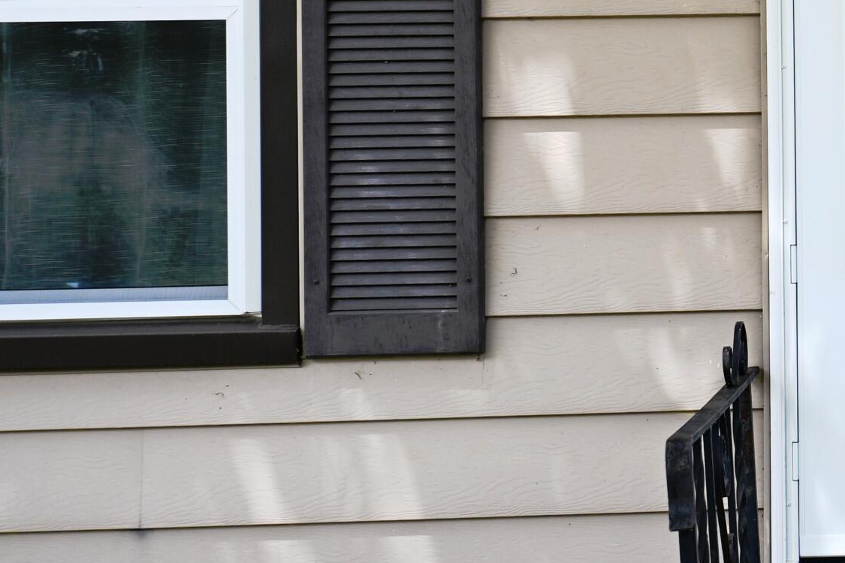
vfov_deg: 16.9
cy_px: 120
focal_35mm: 80
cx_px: 1056
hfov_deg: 22.9
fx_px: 1878
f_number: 5.6
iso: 100
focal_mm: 30
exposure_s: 1/125
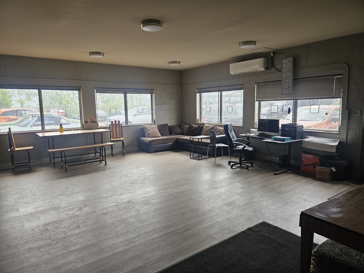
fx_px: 242
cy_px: 136
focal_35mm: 23
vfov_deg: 58.9
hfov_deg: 73.9
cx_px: 182
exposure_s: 1/207
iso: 125
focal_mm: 5.4
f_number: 1.8
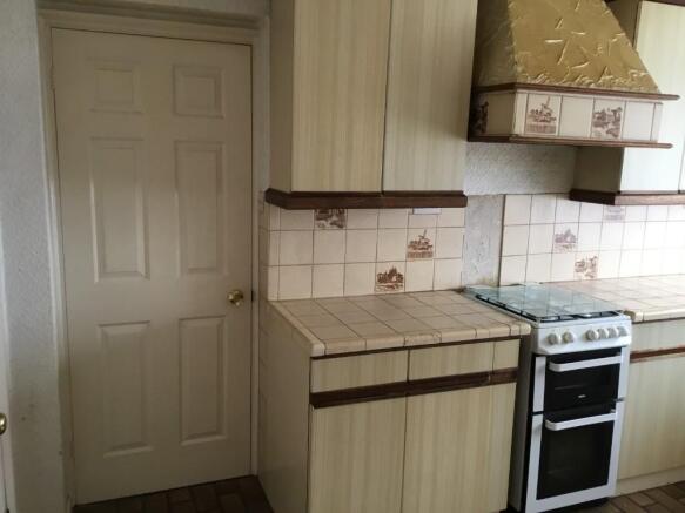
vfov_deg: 45.4
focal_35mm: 31
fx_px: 613
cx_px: 342
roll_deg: -0.5
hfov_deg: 58.4
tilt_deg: -9.8
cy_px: 256
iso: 80
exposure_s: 1/33
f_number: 2.4
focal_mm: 3.3
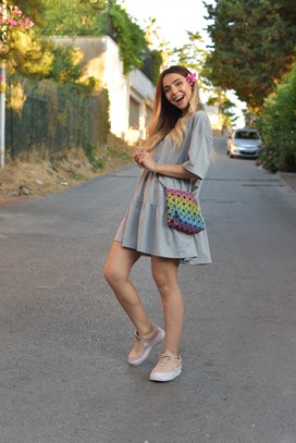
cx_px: 159
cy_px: 236
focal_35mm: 57
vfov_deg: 35.0
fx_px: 702
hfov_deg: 23.8
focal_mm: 50
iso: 1000
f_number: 4
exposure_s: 1/500
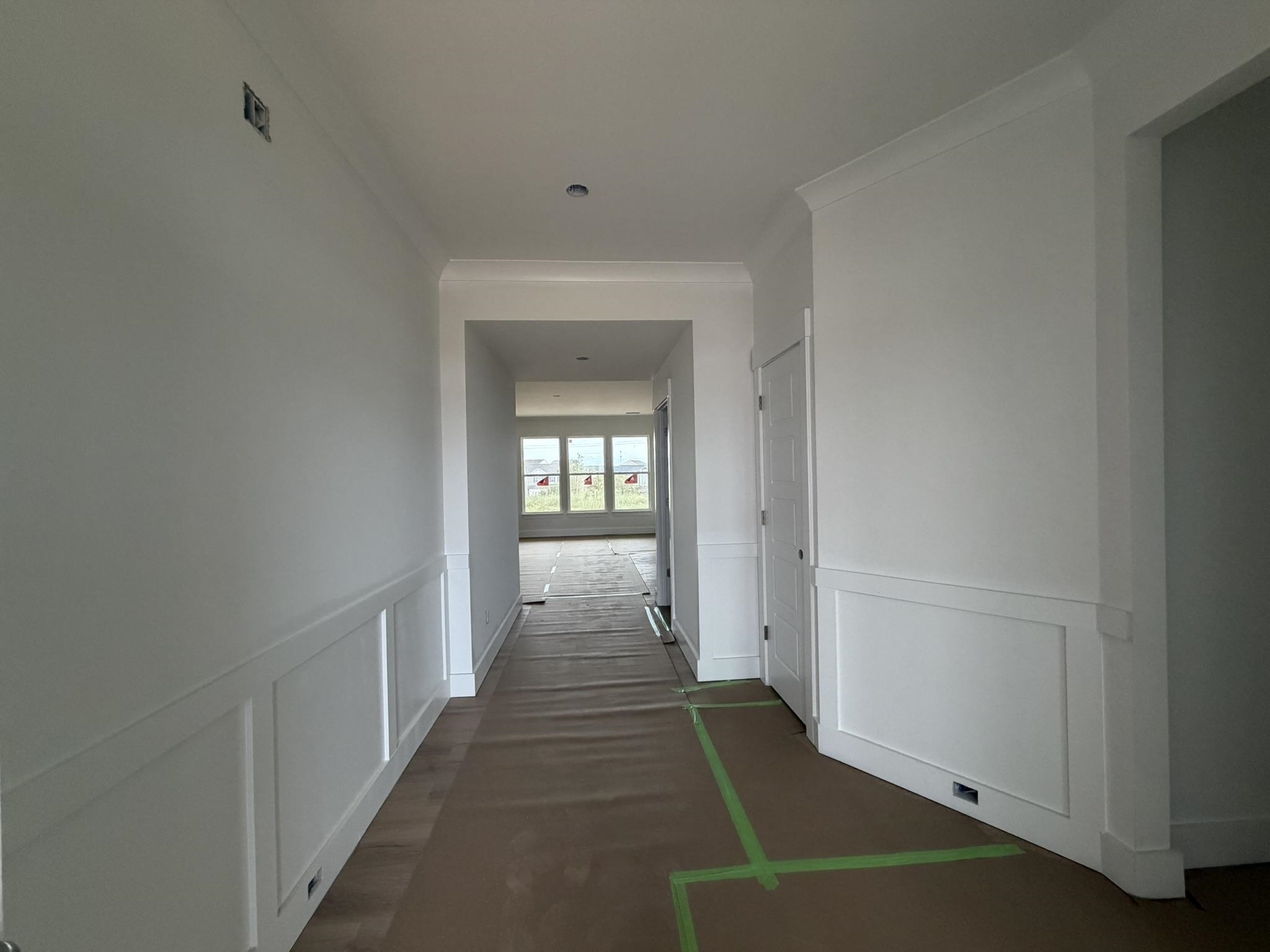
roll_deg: +1.0
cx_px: 635
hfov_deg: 102.1
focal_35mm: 14
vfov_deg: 85.7
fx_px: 514
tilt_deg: -0.9
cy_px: 476
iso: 320
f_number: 2.2
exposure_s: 1/81
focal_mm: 2.22
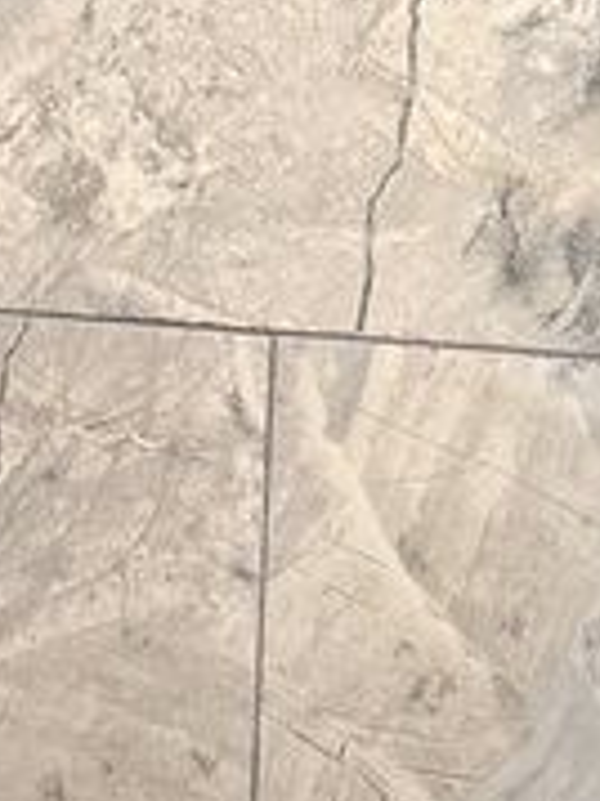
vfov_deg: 13.1
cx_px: 452
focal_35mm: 145
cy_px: 1101
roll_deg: -3.3
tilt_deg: -3.7
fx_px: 3355
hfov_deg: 10.2
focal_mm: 6.76
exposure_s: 1/120
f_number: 1.78
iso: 200
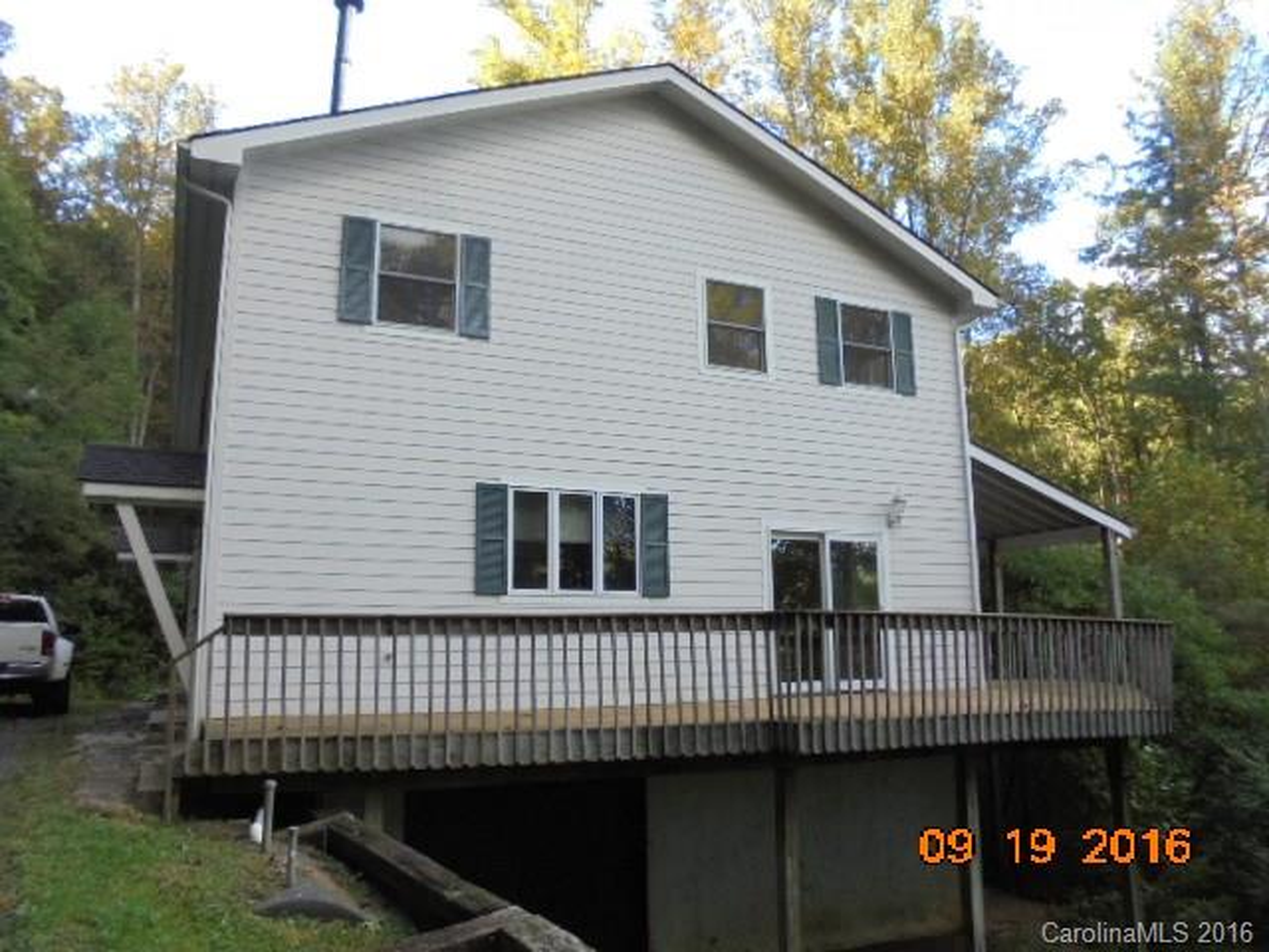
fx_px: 953
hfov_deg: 67.3
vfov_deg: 53.1
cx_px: 634
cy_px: 476
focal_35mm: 26
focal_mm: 4.6
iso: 100
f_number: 3.5
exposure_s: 1/100
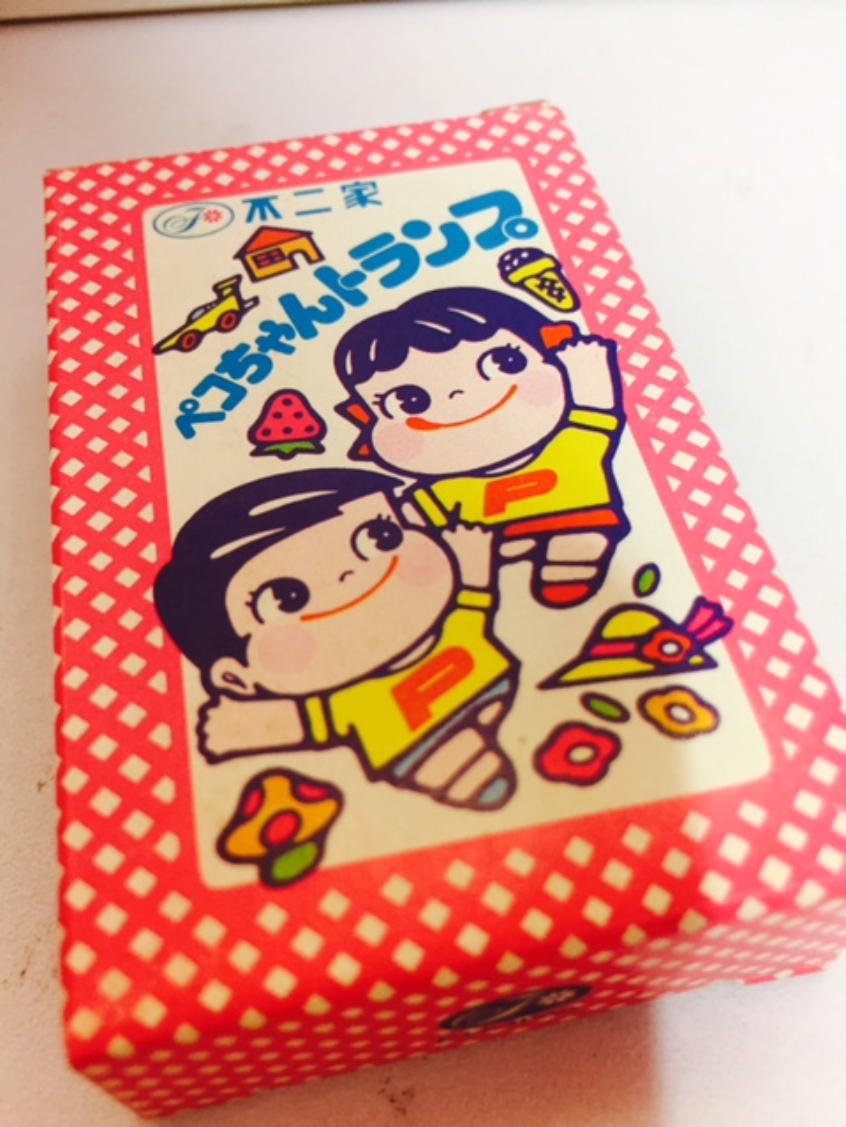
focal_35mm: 29
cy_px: 564
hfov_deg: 48.2
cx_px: 423
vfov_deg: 61.7
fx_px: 945
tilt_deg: -53.1
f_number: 2.2
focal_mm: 4.15
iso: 160
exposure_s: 1/33
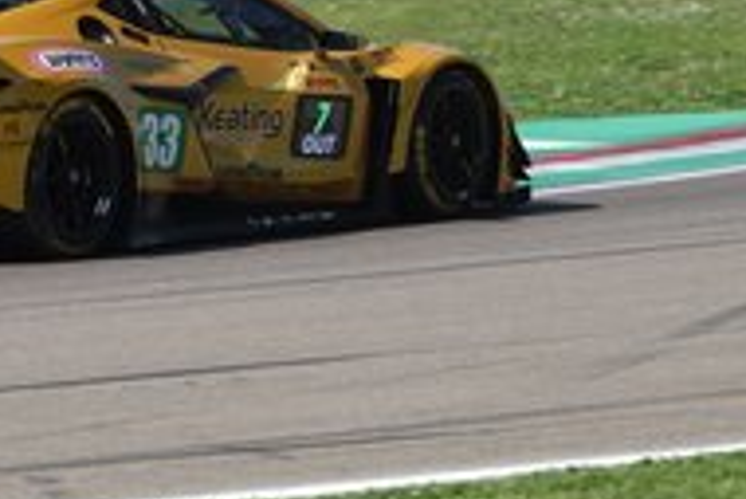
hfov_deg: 4.7
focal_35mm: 435
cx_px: 126
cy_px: 169
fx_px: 9021
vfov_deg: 3.2
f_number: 4.5
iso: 100
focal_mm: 67.46
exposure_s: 1/800
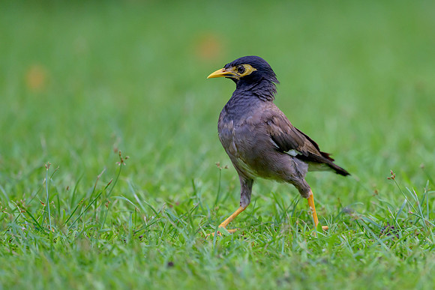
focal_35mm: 685
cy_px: 113
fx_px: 8277
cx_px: 335
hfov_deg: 3.0
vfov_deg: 2.0
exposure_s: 1/1250
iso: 1400
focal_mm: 400
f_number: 2.8
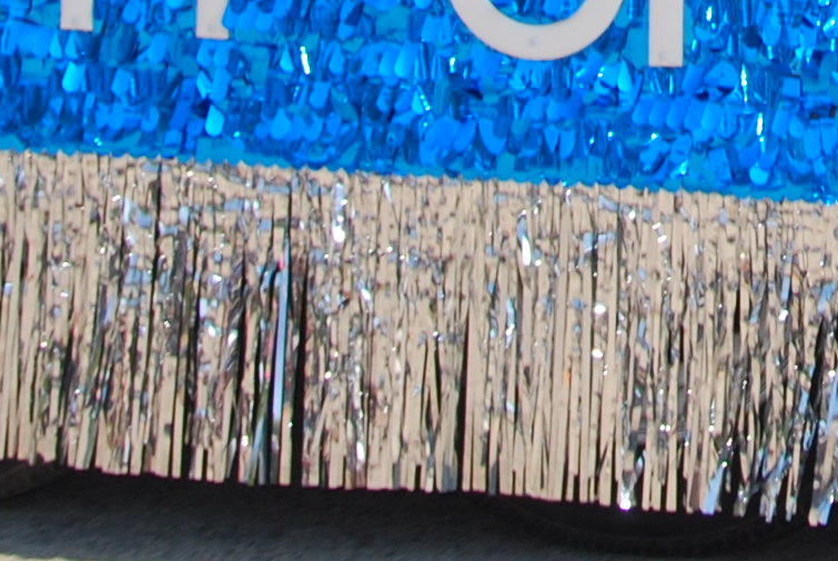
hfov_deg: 10.0
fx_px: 4660
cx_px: 1200
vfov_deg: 6.5
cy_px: -828
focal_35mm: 200
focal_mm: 26
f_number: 6.3
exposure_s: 1/200
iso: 100
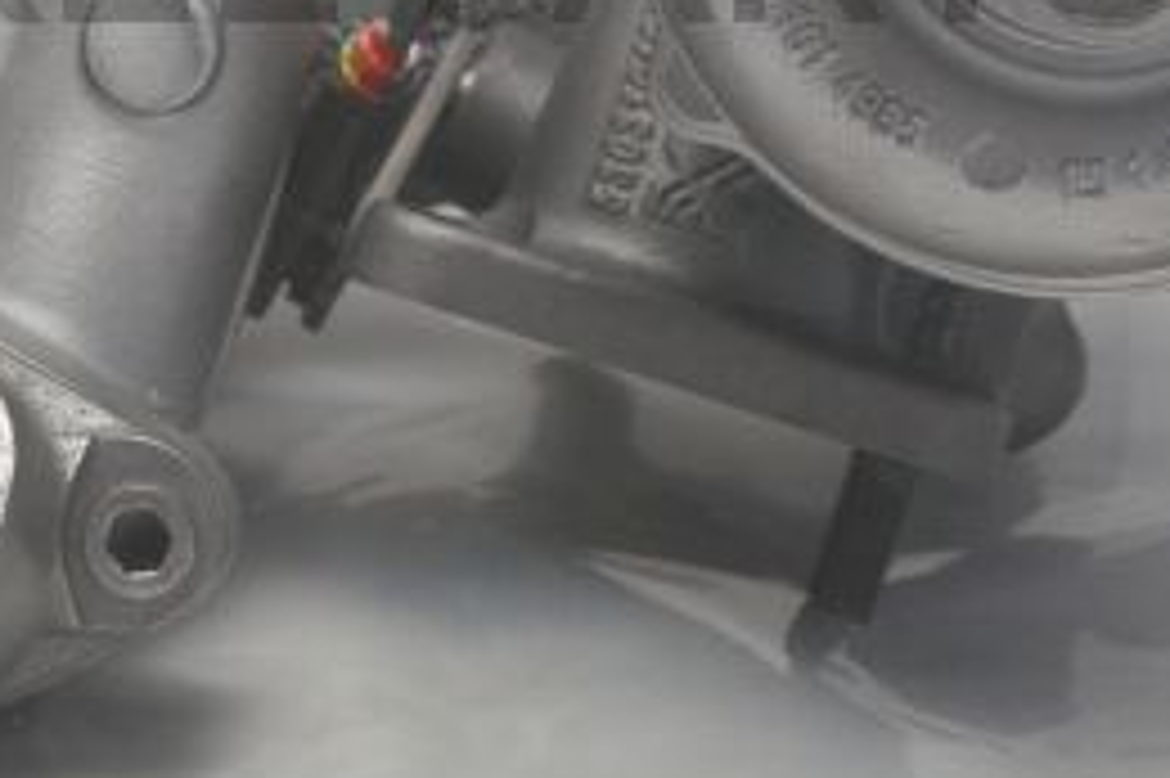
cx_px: 281
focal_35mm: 190
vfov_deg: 7.2
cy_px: -61
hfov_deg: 10.8
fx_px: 6176
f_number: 5.6
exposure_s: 1/160
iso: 1250
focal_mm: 55
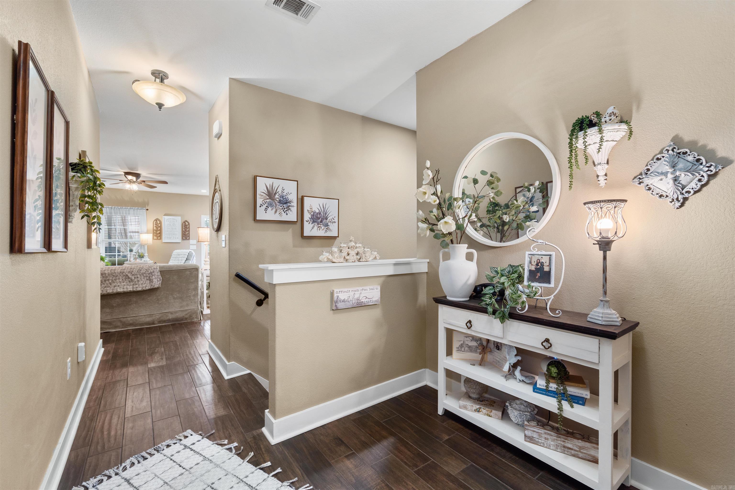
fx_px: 306
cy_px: 245
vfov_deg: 77.3
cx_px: 368
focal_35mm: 15
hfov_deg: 100.4
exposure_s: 2.5
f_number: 8
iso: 100
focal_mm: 10
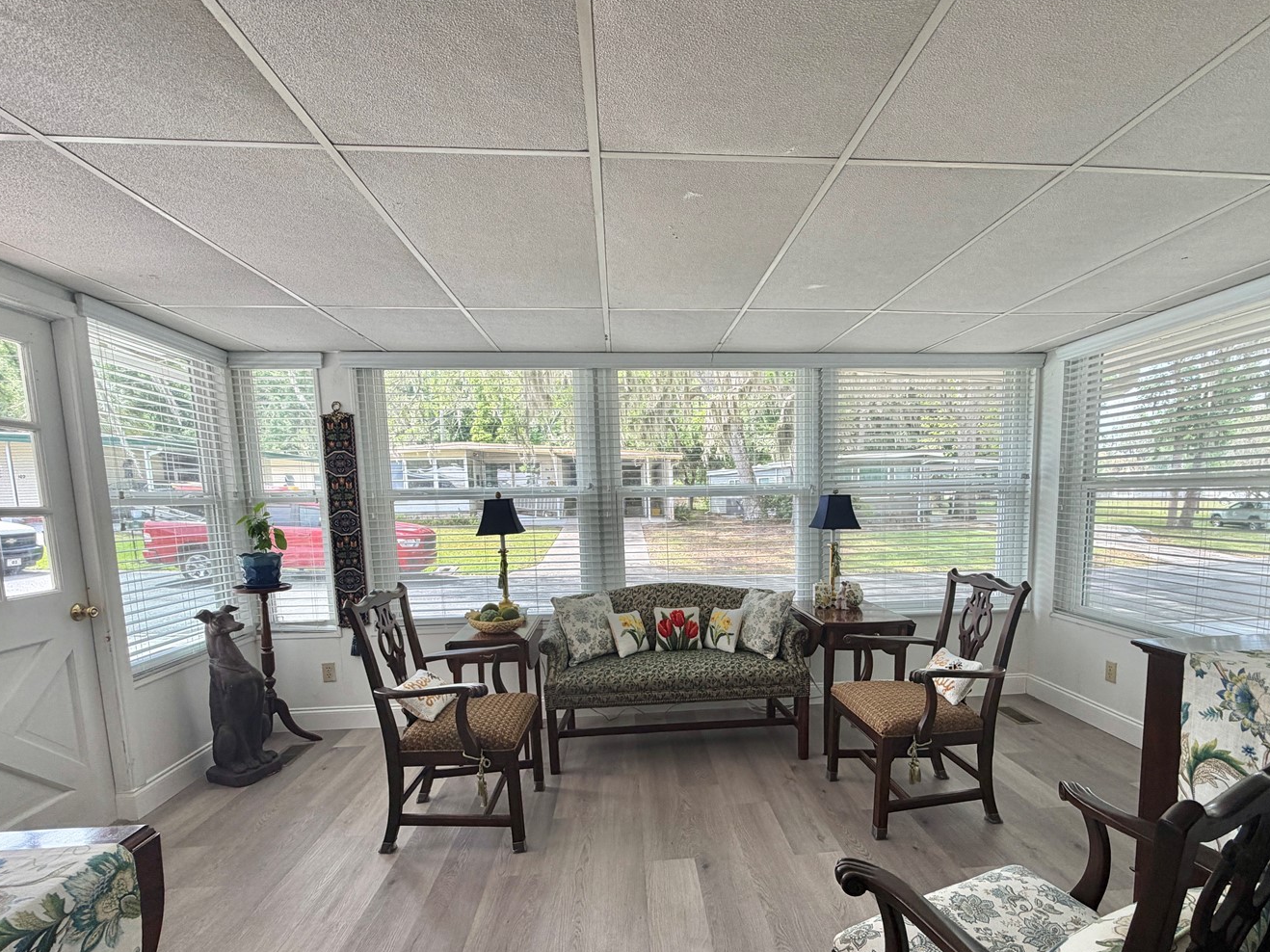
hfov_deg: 90.9
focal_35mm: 17
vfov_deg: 73.9
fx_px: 624
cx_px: 680
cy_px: 569
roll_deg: +3.0
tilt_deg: -6.1
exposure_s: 1/121
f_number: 2.2
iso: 64
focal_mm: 2.22
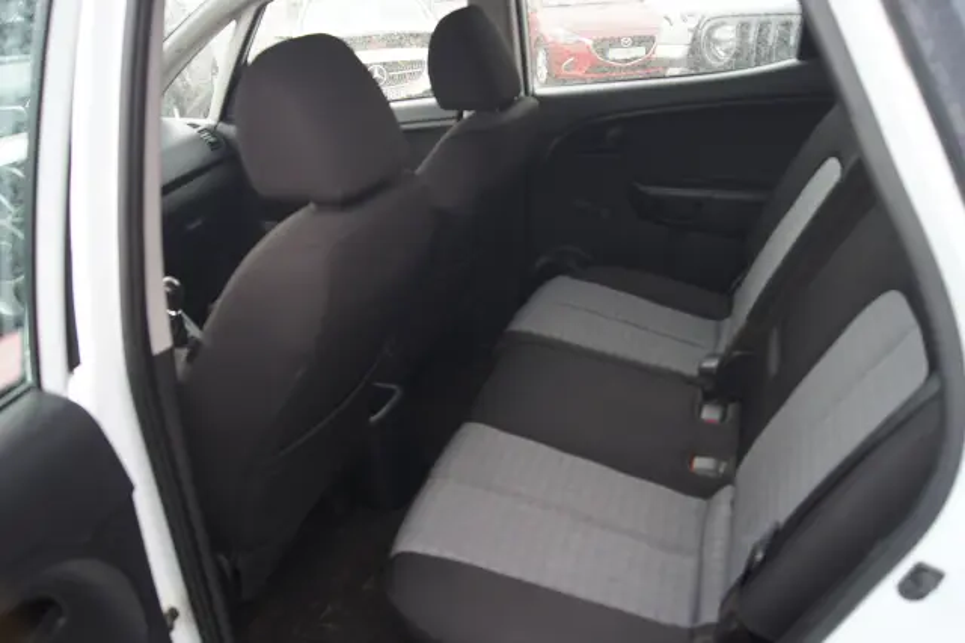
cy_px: 322
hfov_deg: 67.4
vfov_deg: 47.9
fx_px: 723
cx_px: 482
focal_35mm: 27
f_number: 4.5
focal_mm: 18
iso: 100
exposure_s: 1/40
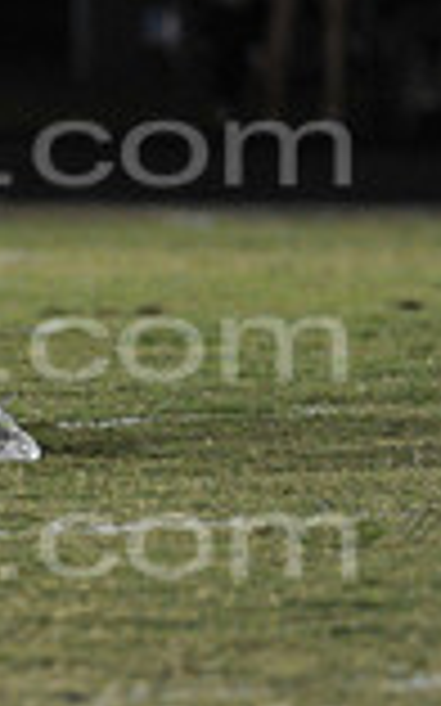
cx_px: -657
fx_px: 21730
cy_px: 252
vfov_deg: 1.9
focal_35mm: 1129
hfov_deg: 1.2
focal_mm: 300
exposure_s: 1/500
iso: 5000
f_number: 4
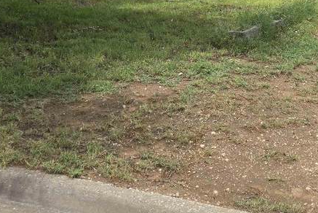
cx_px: 270
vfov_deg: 18.3
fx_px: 619
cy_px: -55
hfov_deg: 28.0
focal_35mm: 70
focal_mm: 6.3
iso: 12
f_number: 1.7
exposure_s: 1/775
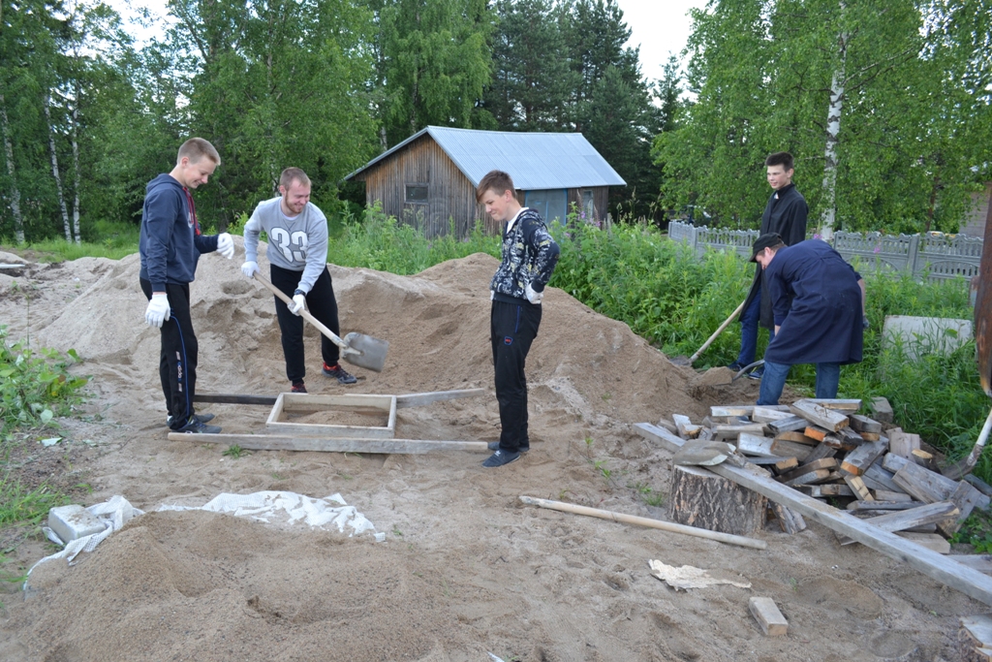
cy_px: 331
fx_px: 744
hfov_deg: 67.4
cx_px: 496
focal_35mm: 27
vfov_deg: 47.9
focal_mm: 18
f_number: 5.6
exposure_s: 1/125
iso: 200
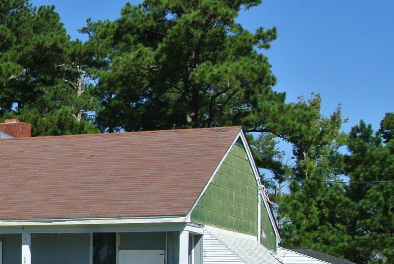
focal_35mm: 114
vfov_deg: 11.9
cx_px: -158
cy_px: 297
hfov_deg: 16.6
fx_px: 1249
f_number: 5
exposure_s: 1/1000
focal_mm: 15.1
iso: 100
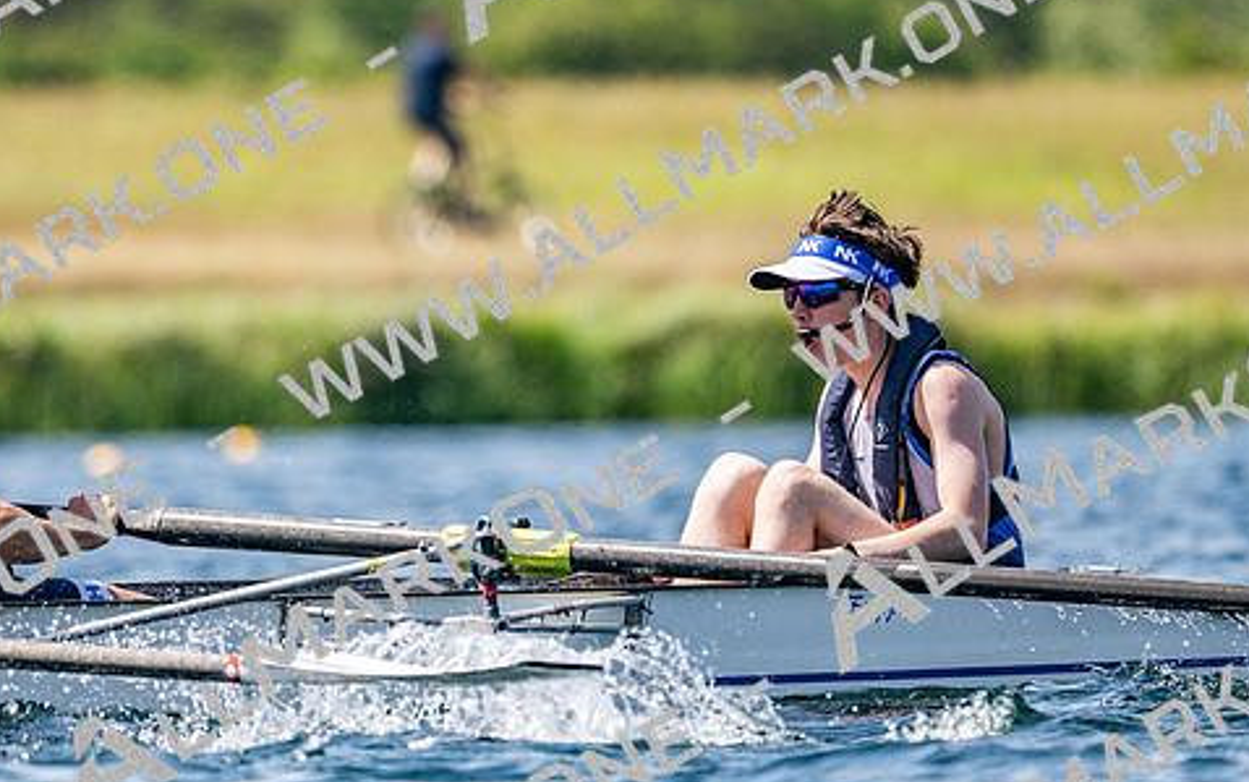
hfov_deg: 2.8
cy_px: 426
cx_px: 601
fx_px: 25263
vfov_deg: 1.8
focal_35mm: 742
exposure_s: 1/2500
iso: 220
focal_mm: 400
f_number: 4.5
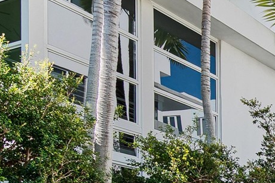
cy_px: 273
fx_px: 450
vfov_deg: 19.9
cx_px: 473
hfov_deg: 22.6
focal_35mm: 59
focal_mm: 8
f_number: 5.6
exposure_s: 1/320
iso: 100
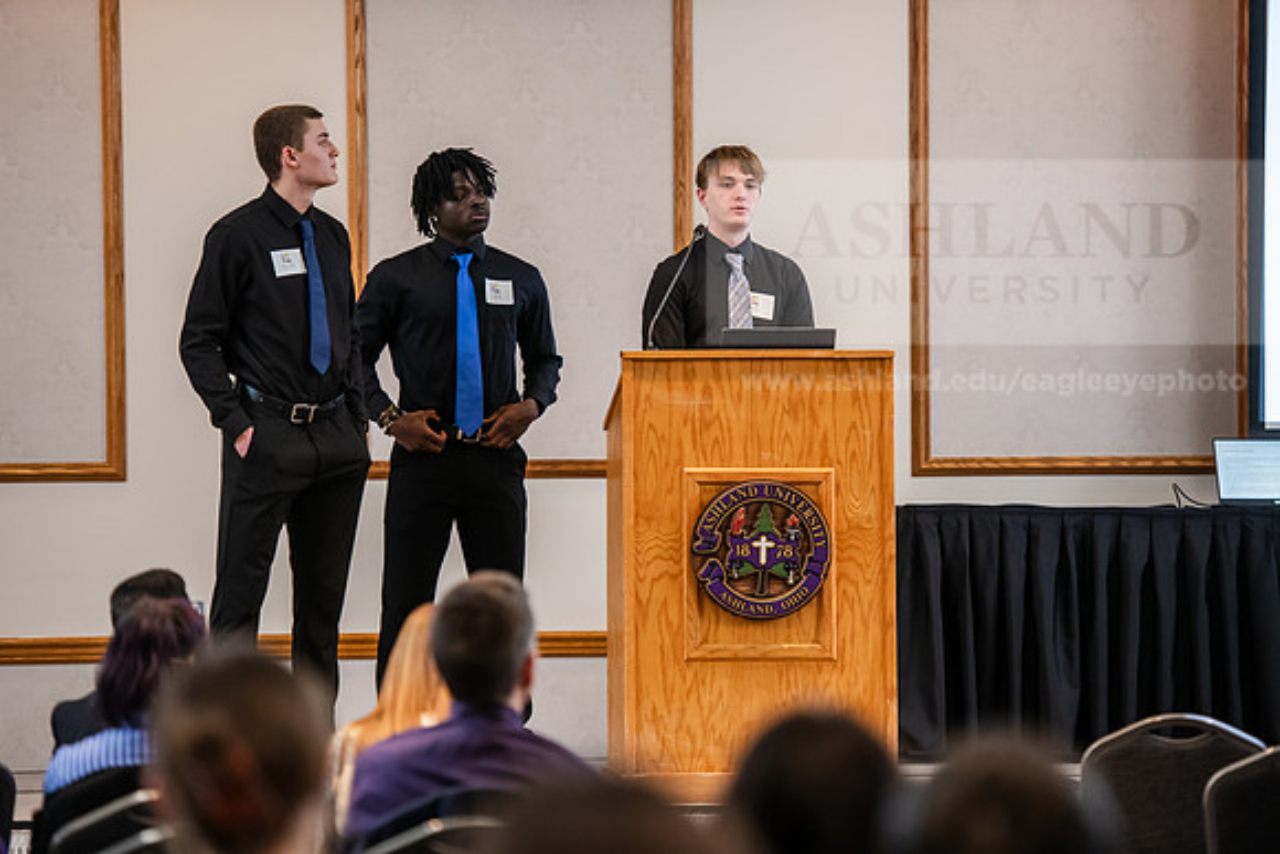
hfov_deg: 13.7
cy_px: 427
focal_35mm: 150
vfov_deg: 9.2
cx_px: 640
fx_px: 5334
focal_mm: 150
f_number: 3.2
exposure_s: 1/200
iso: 2000
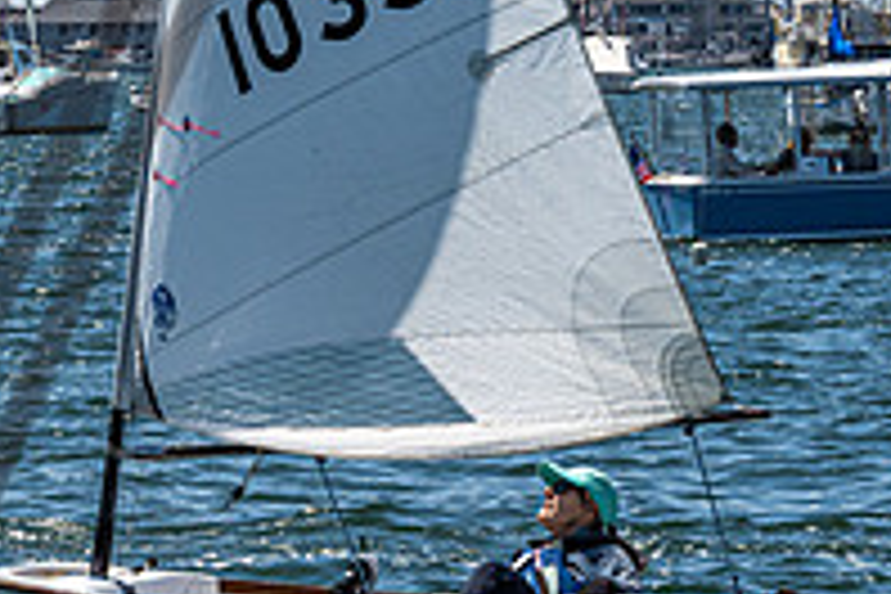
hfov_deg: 6.2
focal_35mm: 329
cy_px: 30
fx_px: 8142
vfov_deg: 4.2
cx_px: -382
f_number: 16
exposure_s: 1/500
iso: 250
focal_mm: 88
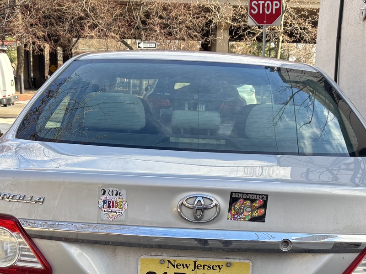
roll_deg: -4.0
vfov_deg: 27.0
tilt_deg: -14.5
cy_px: 248
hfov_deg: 36.8
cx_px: 197
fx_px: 550
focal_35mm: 52
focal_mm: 5.96
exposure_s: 1/466
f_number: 1.6
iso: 50
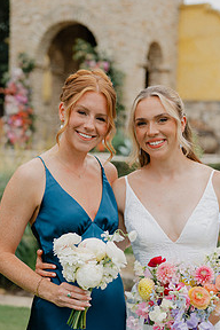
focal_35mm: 78
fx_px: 715
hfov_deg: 17.5
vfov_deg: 25.8
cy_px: 226
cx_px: 131
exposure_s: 1/1250
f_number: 2.5
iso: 64
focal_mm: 50
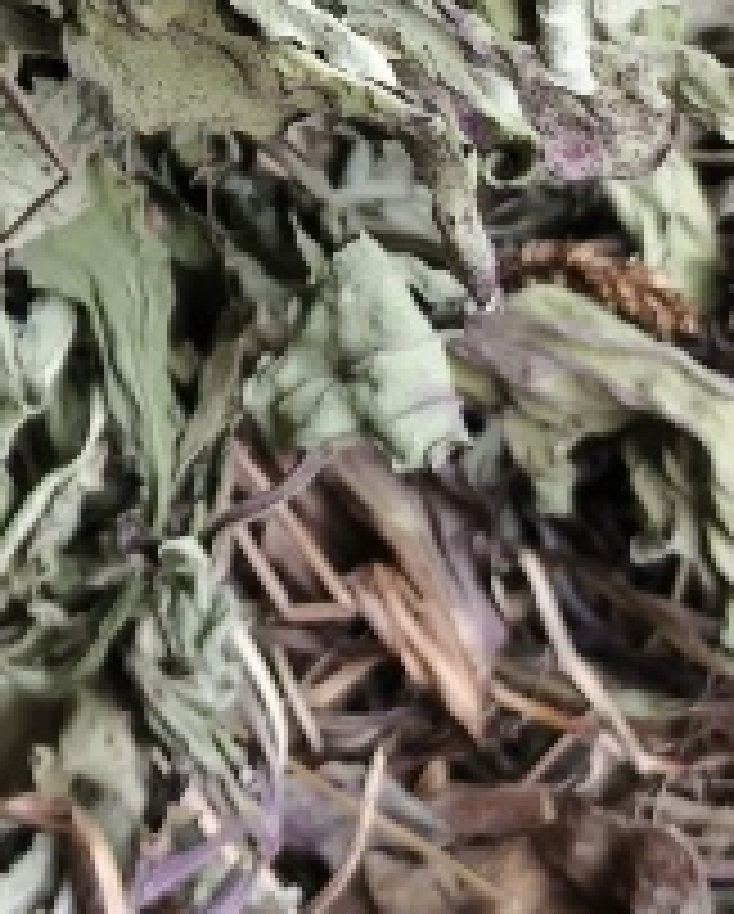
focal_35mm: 128
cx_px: -72
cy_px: -421
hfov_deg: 11.9
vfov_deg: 14.1
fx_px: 3468
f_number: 1.79
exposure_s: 1/100
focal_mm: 4.84
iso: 476
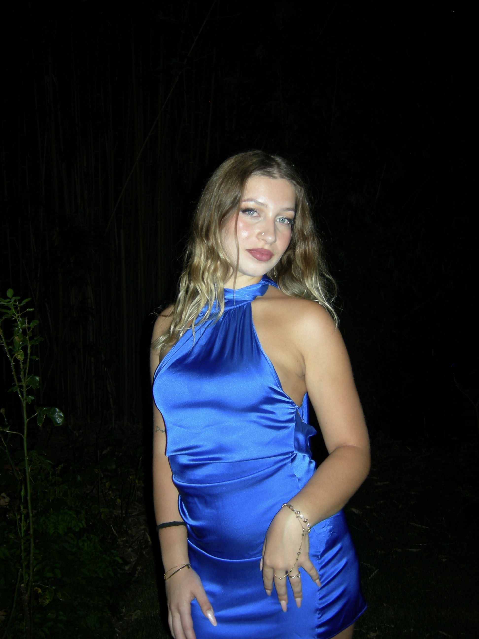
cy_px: 320
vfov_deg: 51.4
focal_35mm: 36
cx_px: 240
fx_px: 664
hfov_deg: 39.7
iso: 64
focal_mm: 7.5
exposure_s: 1/60.1
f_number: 2.7
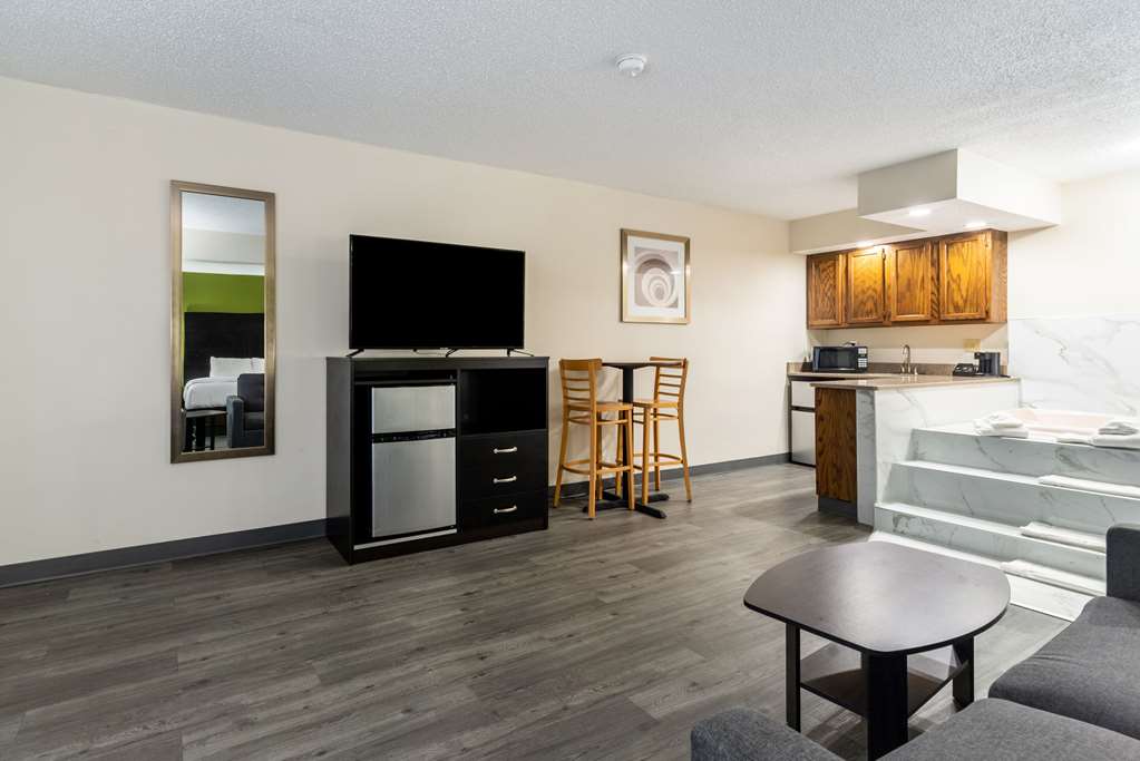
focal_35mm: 14
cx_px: 570
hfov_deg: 104.2
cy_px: 380
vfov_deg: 81.3
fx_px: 443
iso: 400
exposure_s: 1/8
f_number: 8
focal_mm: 14
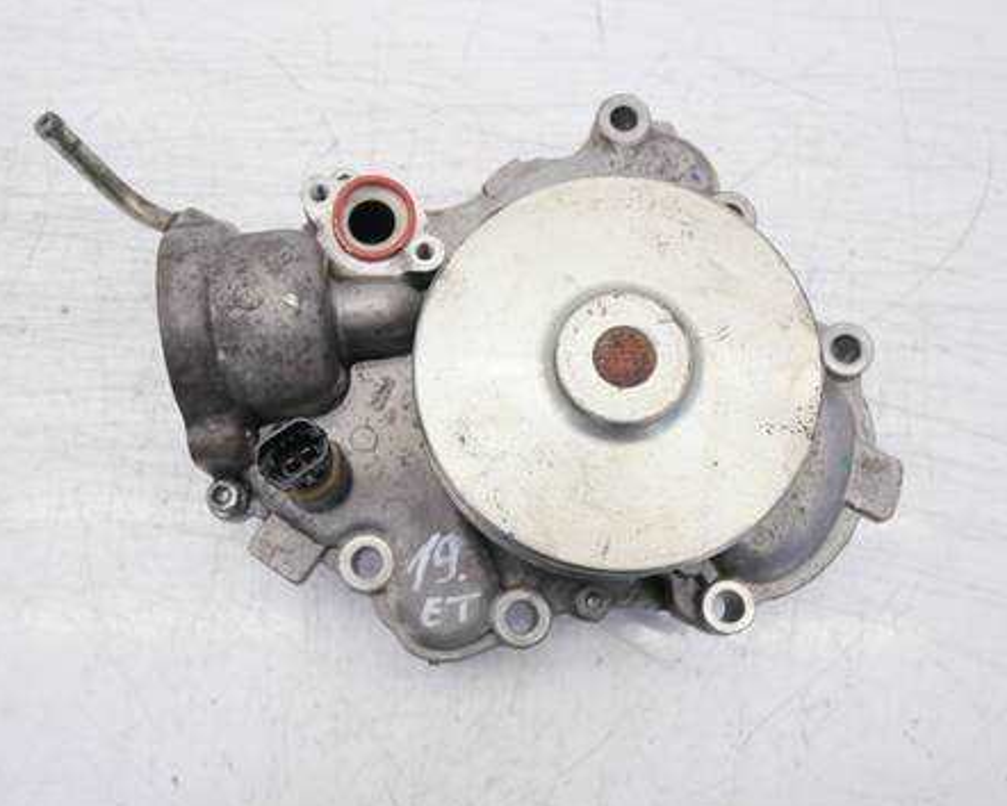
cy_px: 408
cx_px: 462
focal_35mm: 36
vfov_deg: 41.2
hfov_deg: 50.2
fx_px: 1073
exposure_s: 1/100
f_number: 4
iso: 200
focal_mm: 17
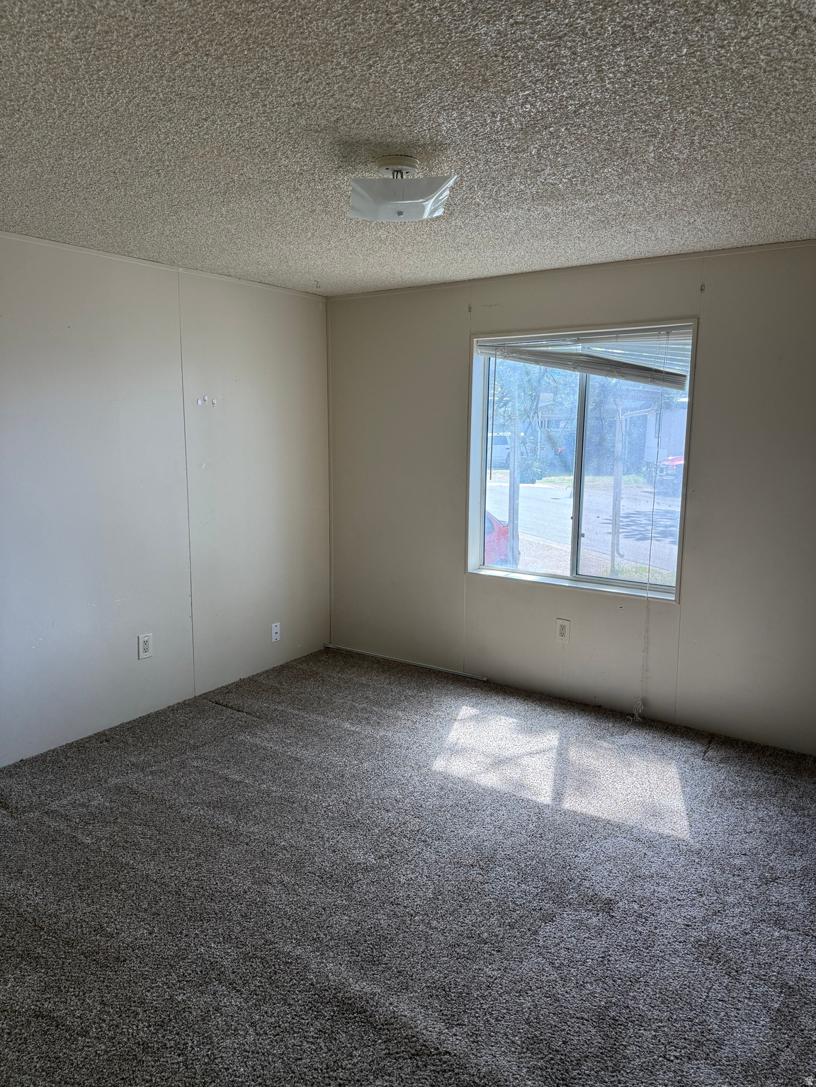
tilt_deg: -9.2
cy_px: 544
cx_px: 408
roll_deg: -0.2
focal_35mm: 24
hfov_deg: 56.8
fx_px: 754
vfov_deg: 71.6
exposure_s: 1/229
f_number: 1.78
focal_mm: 6.76
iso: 125
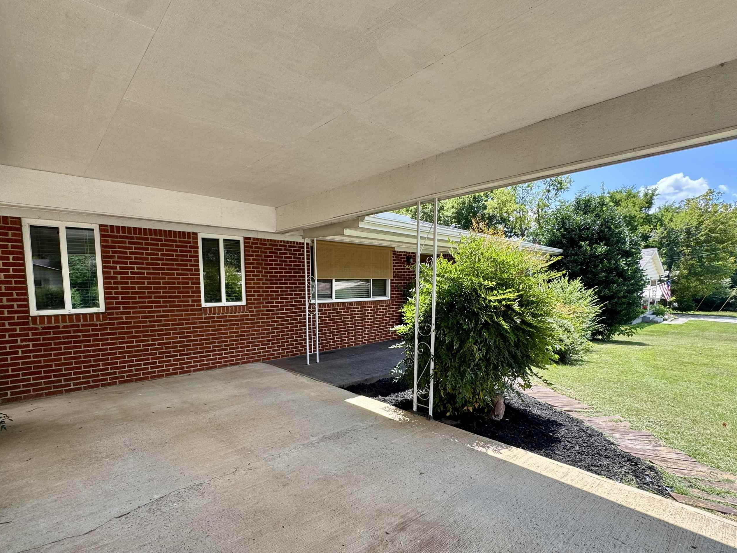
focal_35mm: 17
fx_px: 362
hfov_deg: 90.9
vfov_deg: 74.2
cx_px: 347
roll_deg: +0.9
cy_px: 322
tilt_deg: -5.9
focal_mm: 2.22
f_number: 2.2
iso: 40
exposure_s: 1/270
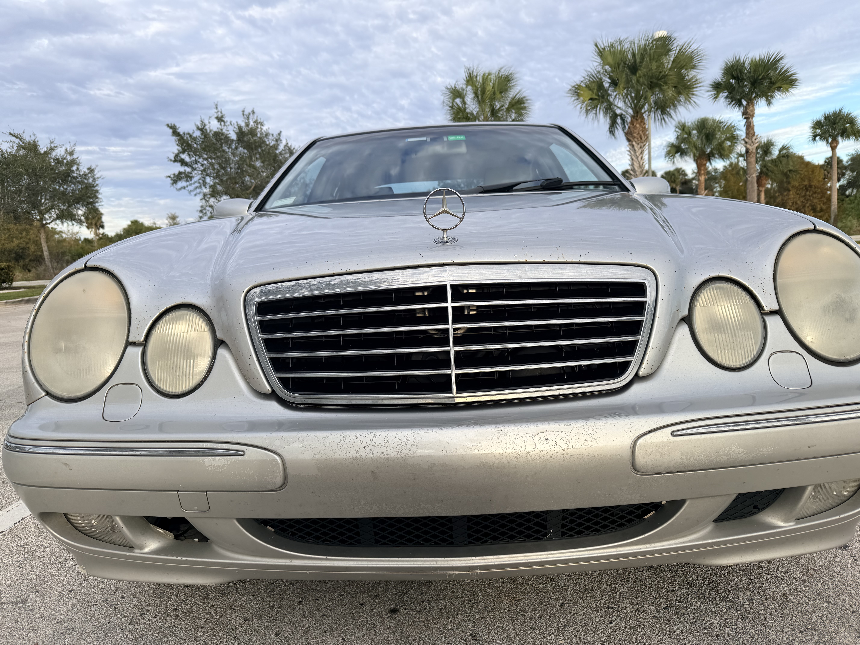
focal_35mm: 24
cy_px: 322
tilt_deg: -6.0
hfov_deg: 71.6
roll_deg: +3.6
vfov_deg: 56.8
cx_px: 430
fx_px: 596
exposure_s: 1/1385
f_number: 1.78
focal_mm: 6.76
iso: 80
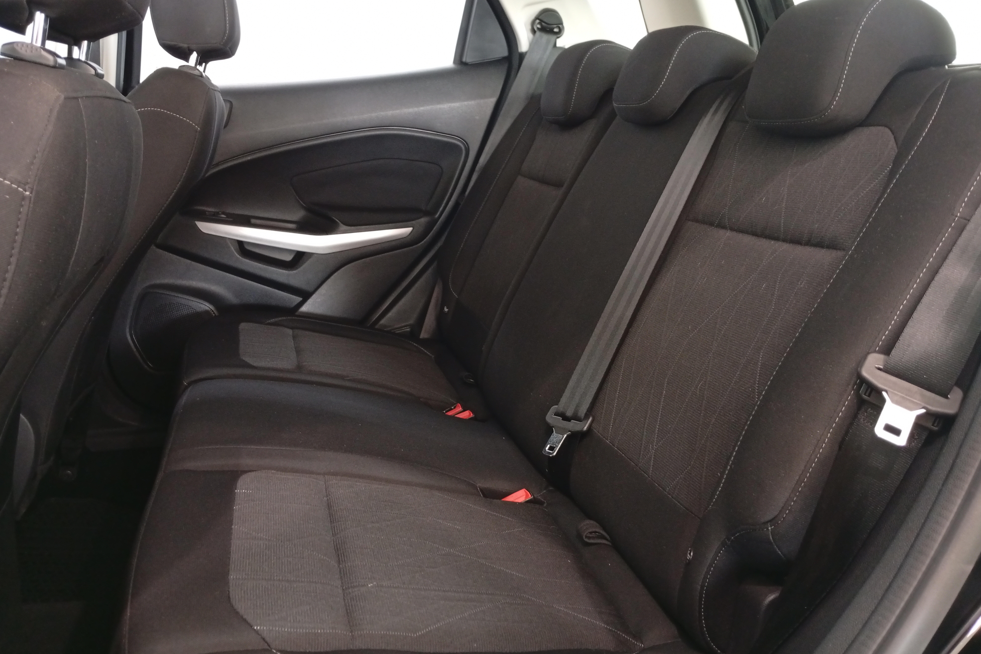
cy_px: 296
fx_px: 790
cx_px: 489
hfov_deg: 63.7
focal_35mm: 29
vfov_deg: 44.9
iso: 1101
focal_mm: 3.98
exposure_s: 1/20
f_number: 1.8
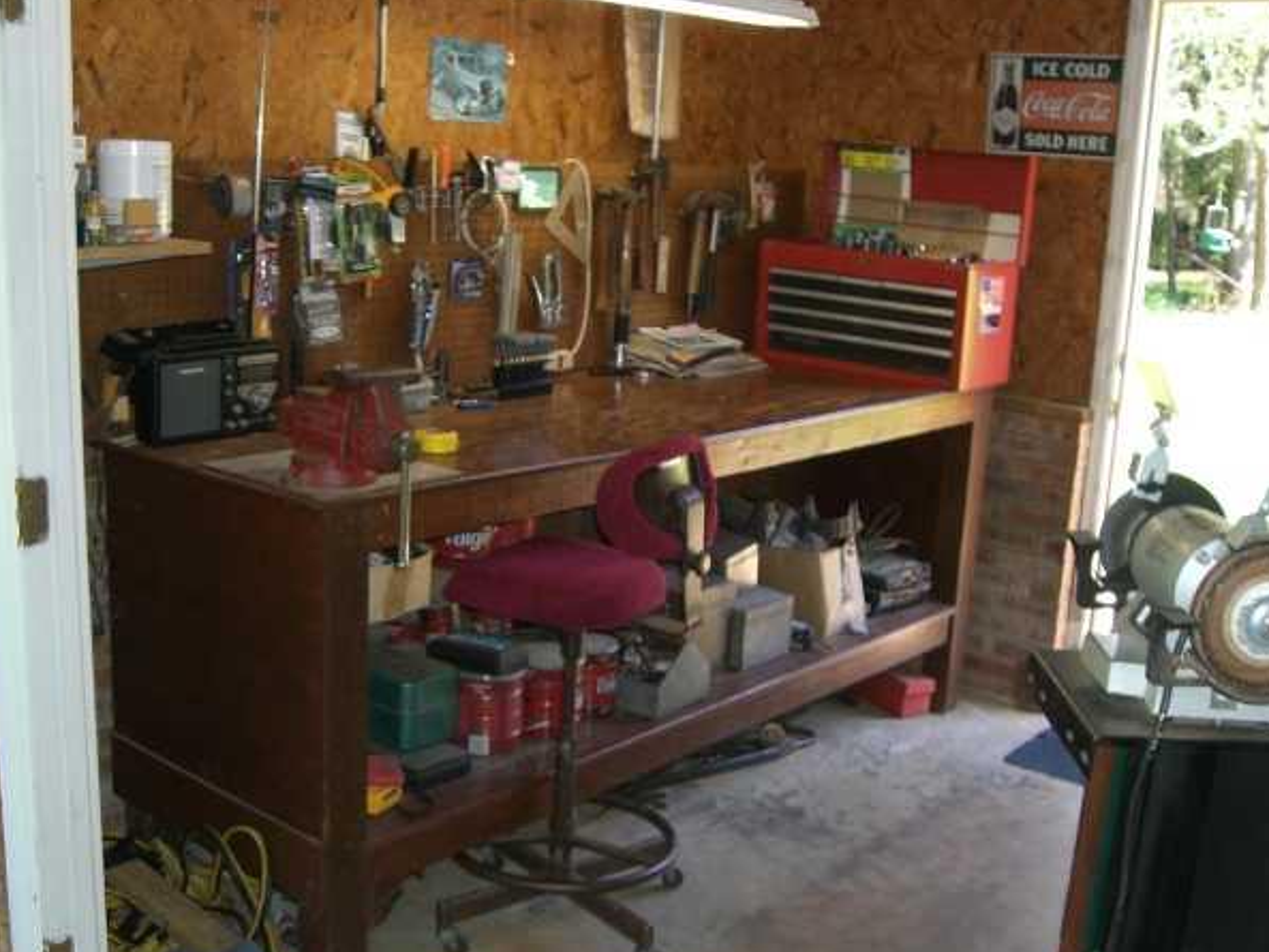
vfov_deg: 35.1
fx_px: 1503
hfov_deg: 45.7
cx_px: 597
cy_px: 498
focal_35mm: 41
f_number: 2.7
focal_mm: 6.2
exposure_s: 1/60
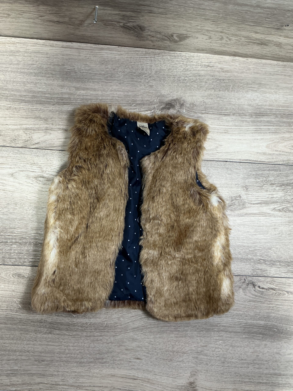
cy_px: 196
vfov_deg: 61.7
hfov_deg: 48.2
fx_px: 327
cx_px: 146
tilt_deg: -83.4
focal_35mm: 29
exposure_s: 1/50
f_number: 1.8
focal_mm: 3
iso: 64
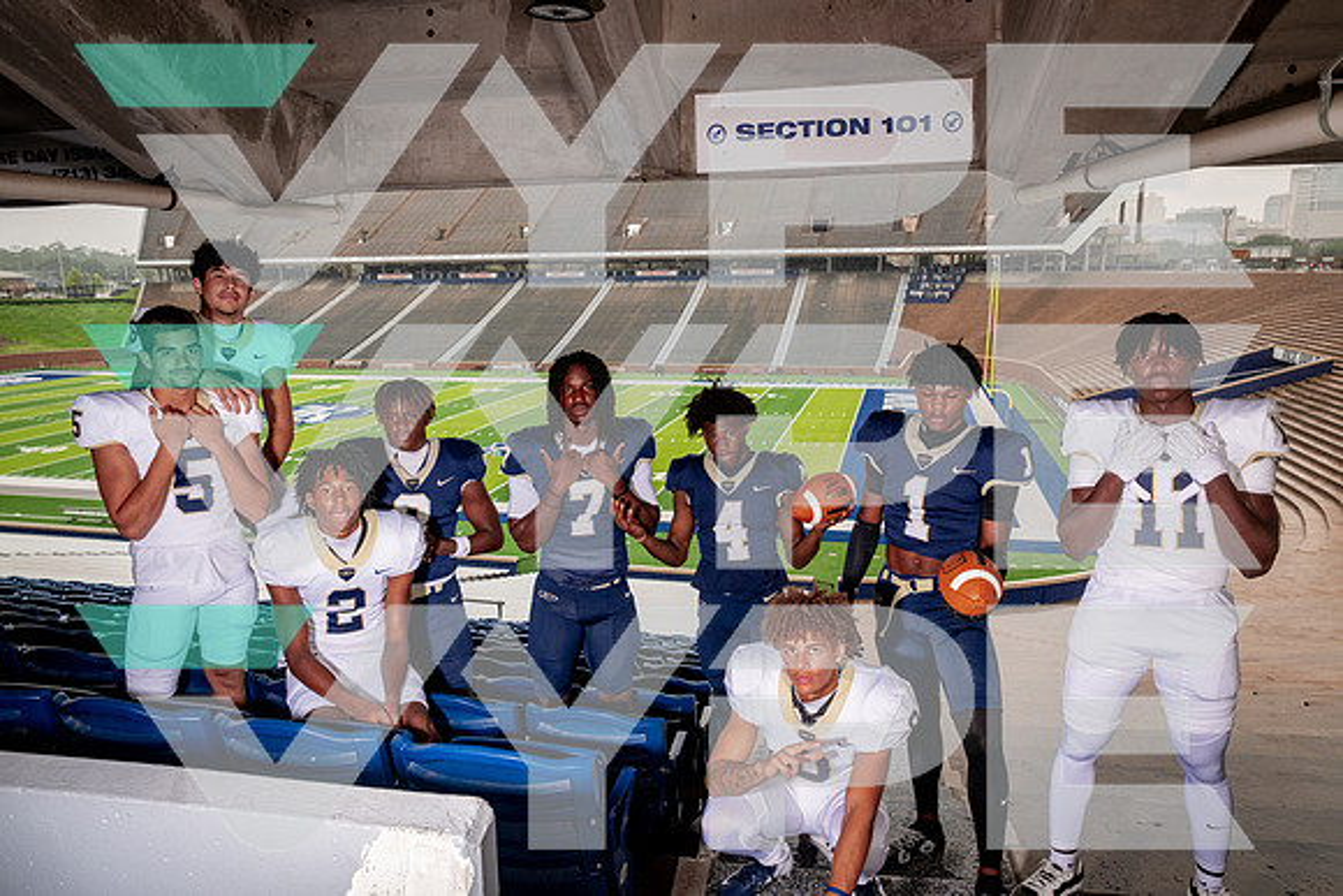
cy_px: 448
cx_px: 672
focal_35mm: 25
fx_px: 946
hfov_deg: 70.7
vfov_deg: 50.7
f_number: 7.1
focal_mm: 24
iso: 640
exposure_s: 1/200
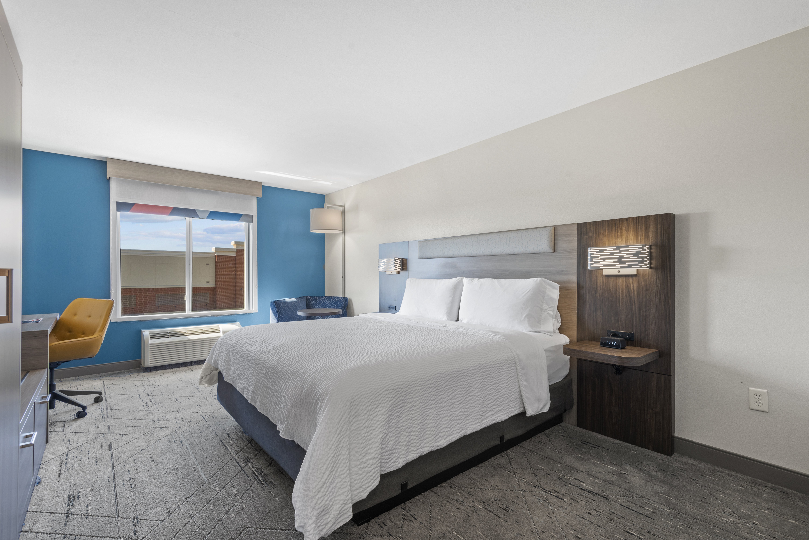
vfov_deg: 73.8
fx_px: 360
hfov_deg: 96.7
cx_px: 404
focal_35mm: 16
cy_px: 270
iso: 71
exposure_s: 1/3
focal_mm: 16
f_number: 8
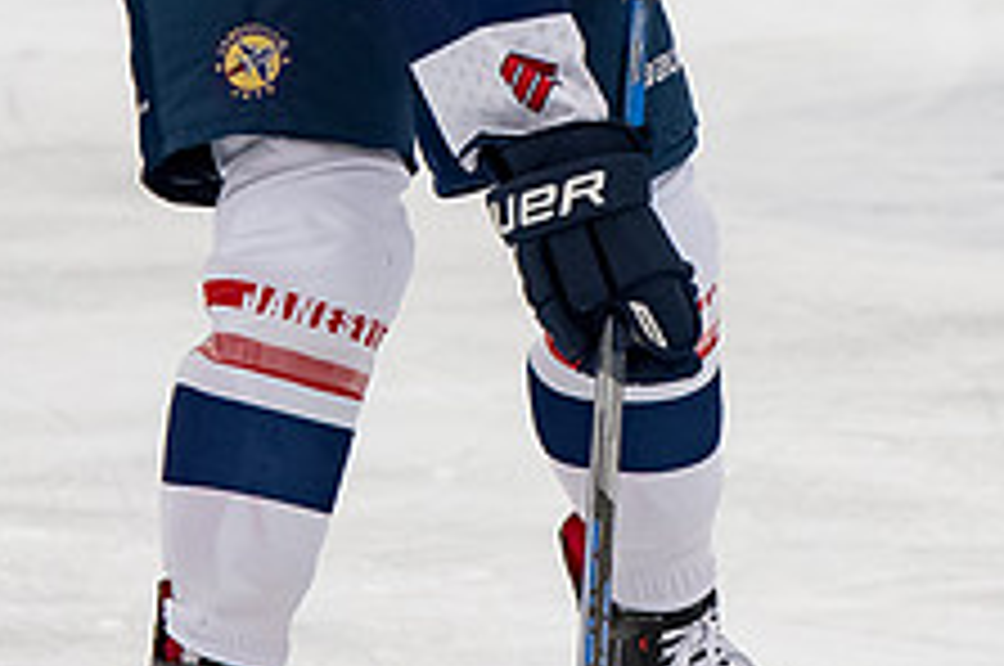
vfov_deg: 1.6
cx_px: 589
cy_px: -272
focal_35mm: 866
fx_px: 24117
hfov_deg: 2.4
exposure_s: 1/800
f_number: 3.2
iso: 2500
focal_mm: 175
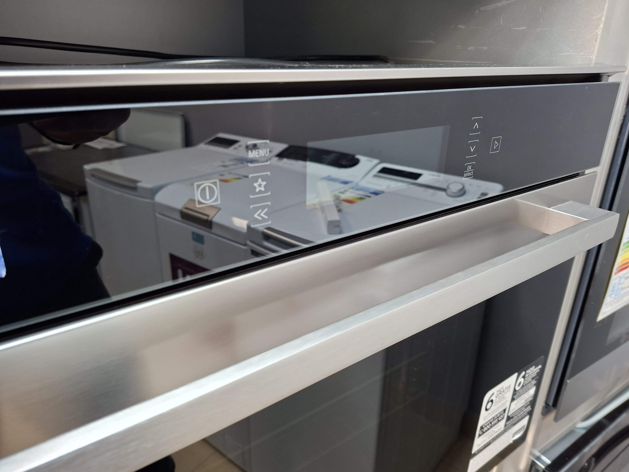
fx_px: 418
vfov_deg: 58.9
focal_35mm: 23
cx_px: 314
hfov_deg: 73.9
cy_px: 236
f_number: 1.8
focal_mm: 5.54
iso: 250
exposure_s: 1/33
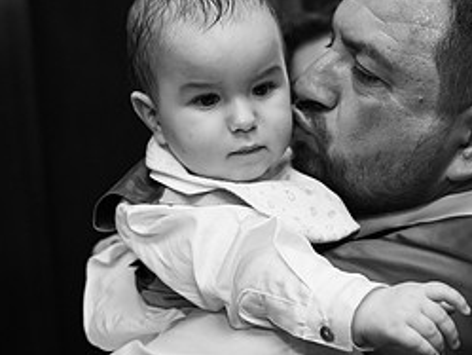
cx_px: 332
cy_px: 222
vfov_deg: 22.6
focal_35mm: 65
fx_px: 887
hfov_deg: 29.5
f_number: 3.2
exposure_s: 1/125
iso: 1600
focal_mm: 29
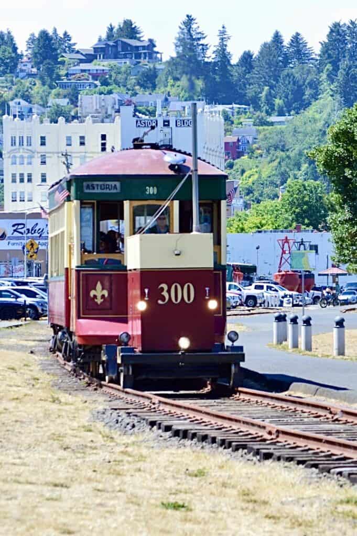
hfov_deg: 12.2
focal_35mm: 112
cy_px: 268
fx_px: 1676
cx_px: 178
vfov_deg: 18.2
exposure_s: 1/320
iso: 400
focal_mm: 75
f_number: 10
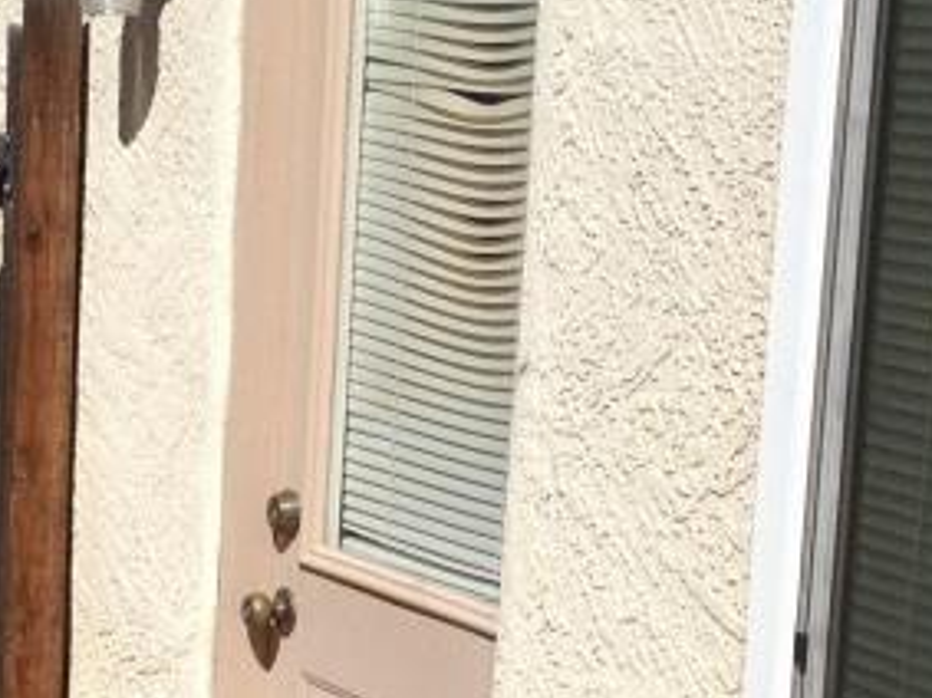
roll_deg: -4.3
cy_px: 606
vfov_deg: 11.6
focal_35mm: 127
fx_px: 3418
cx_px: 560
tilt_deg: -9.8
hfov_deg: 15.5
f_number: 2.4
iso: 50
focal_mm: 4.28
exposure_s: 1/3788
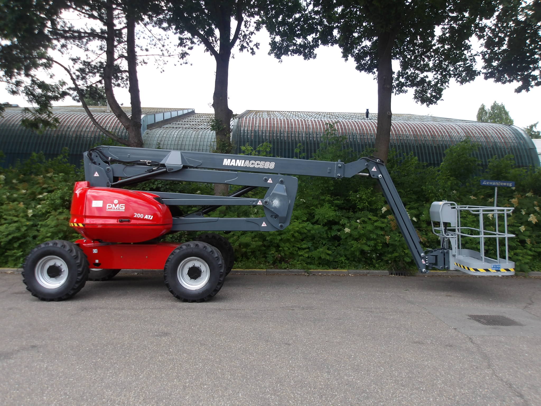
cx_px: 270
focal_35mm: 27
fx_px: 422
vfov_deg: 51.4
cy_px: 203
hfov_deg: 65.3
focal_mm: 4.9
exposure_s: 1/436
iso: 100
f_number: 3
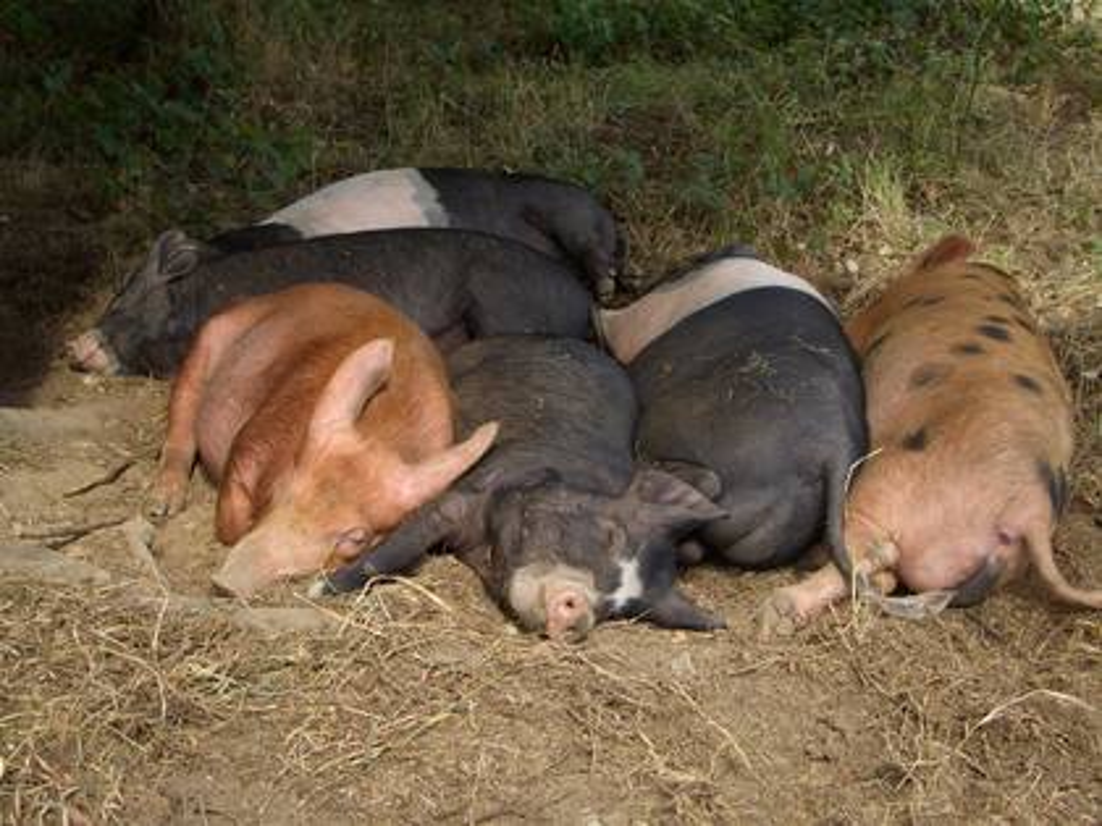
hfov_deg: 38.9
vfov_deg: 29.7
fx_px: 1560
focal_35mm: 49
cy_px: 413
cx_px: 551
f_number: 3.1
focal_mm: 8.2
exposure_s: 1/320
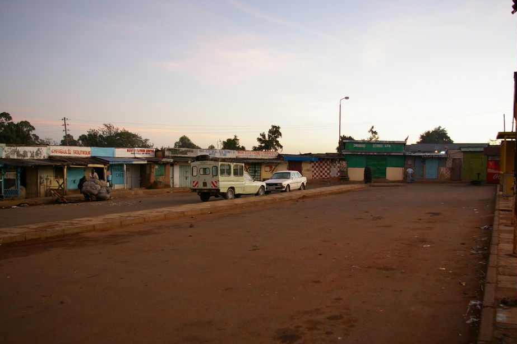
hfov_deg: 61.9
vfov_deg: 43.5
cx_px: 278
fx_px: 430
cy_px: 177
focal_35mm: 30
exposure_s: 1/45
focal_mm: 18
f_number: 3.5
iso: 400
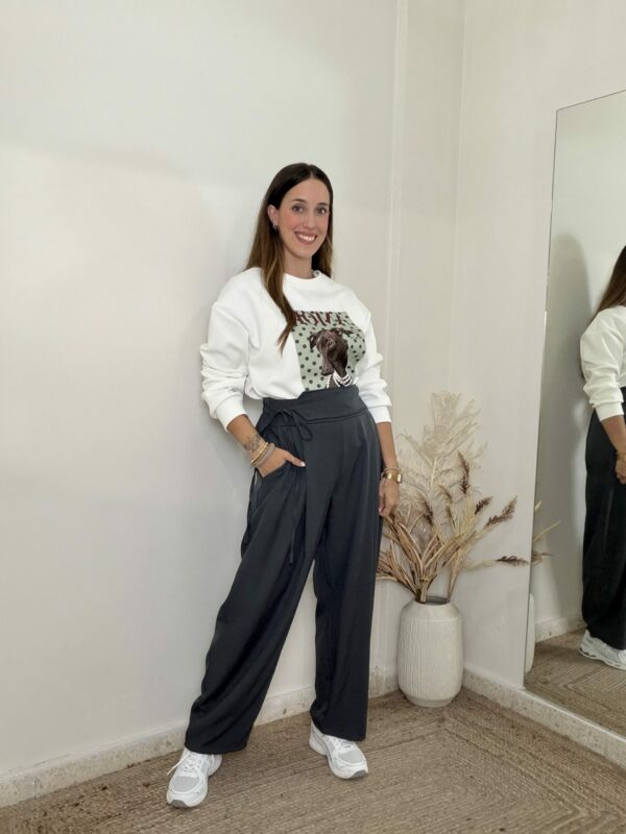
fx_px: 723
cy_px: 417
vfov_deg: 60.0
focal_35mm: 30
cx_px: 313
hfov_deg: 46.8
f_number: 1.9
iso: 160
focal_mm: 2.71
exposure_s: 1/60
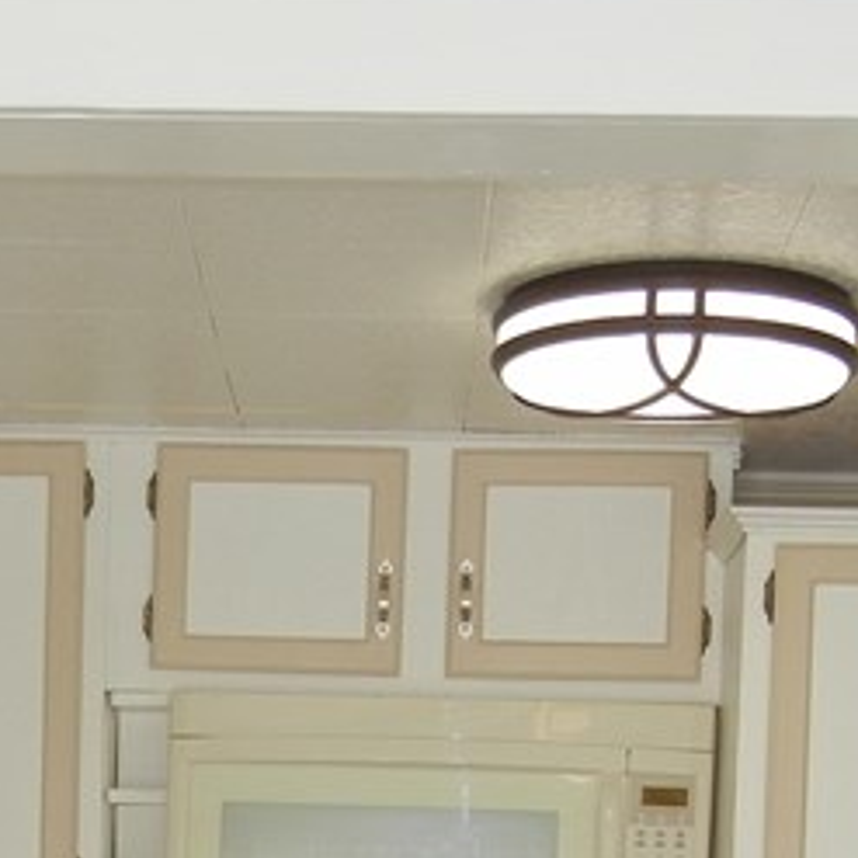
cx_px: 139
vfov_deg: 15.1
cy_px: 1115
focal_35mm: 110
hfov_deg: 15.7
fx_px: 3085
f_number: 3.5
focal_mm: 5.4
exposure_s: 1/78.7
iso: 160
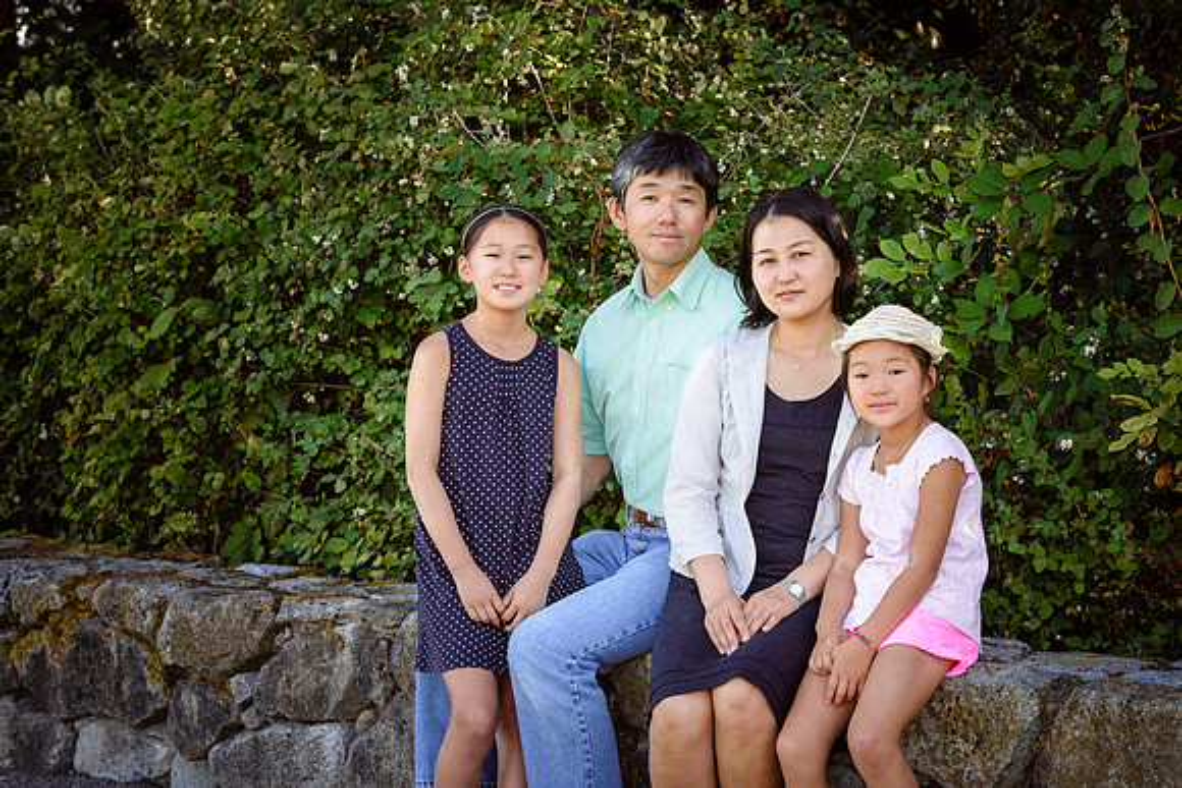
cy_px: 329
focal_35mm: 114
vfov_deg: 12.0
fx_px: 3747
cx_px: 710
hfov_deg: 17.9
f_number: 7.1
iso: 800
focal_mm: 95
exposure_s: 1/320
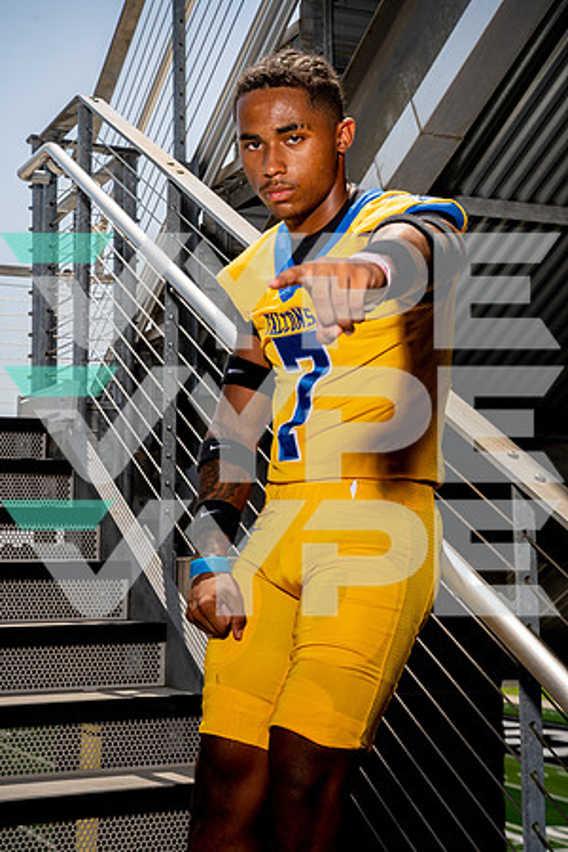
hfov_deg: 21.9
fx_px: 1467
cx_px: 284
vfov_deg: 32.4
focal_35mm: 62
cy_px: 426
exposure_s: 1/250
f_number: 8
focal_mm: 62
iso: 100
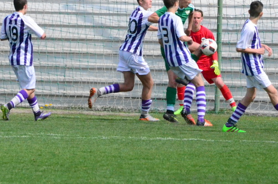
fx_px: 6214
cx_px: 187
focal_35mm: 806
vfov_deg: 1.7
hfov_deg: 2.6
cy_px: 39
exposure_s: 1/8000
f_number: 14
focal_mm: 300
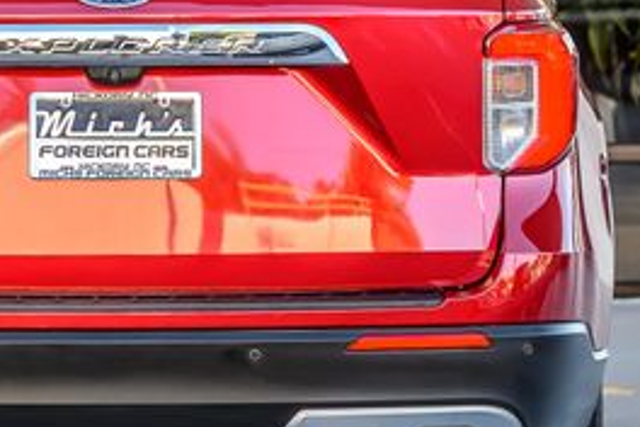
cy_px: 104
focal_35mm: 223
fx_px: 3964
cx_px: 105
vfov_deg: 6.2
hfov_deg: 9.2
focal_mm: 70
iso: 400
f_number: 4
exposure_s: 1/500
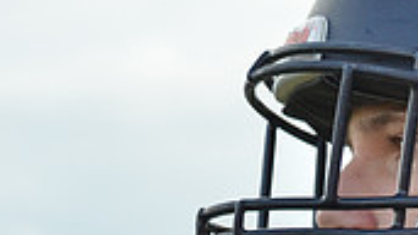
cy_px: 639
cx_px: 420
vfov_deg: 4.1
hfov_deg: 7.4
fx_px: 3232
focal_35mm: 292
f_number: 6.3
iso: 500
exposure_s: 1/500
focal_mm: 55
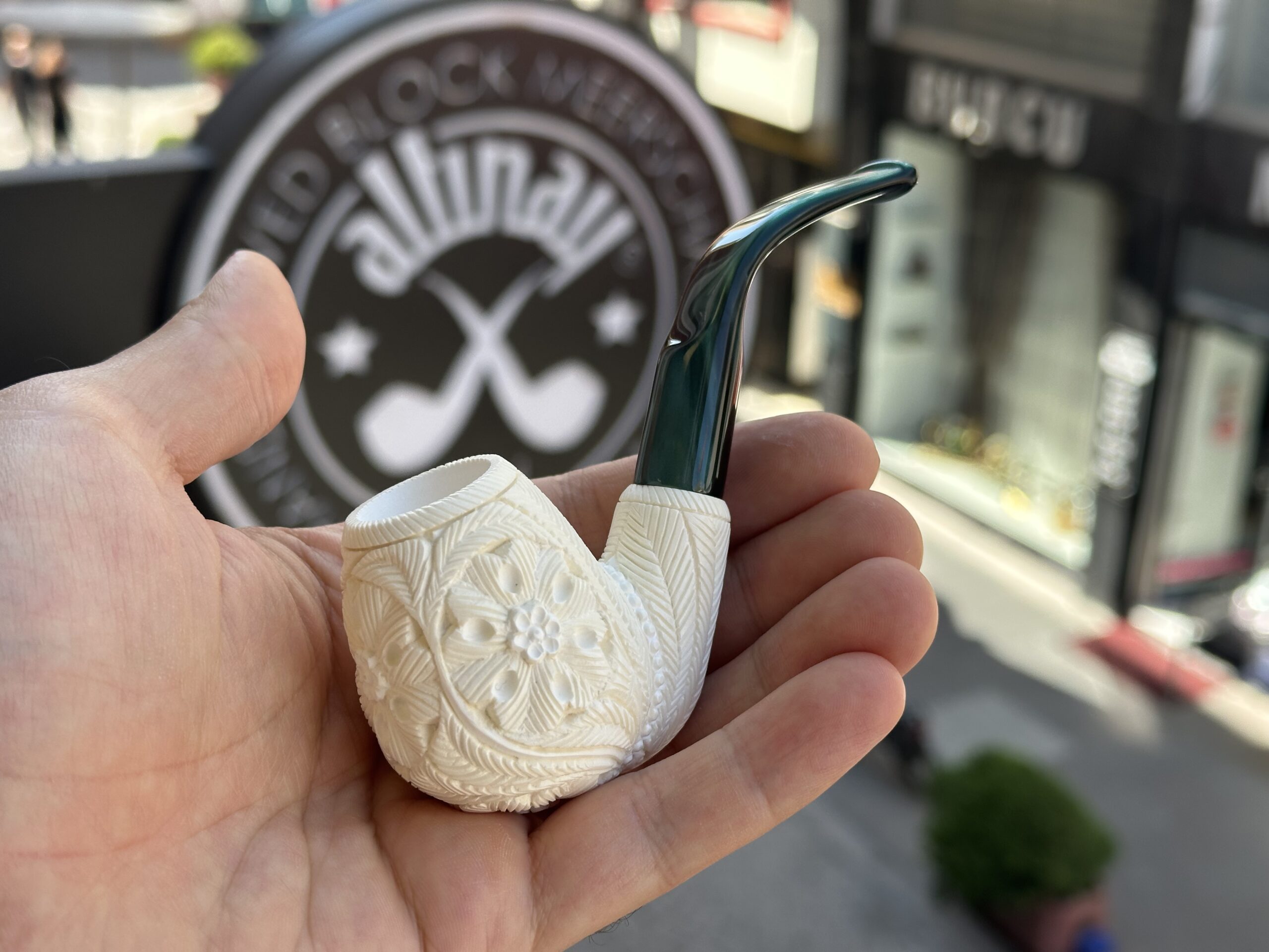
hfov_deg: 39.7
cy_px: 476
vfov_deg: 30.3
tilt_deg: -21.9
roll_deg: -2.0
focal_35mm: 48
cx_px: 634
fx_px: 1760
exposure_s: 1/709
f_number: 1.78
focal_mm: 6.86
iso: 64
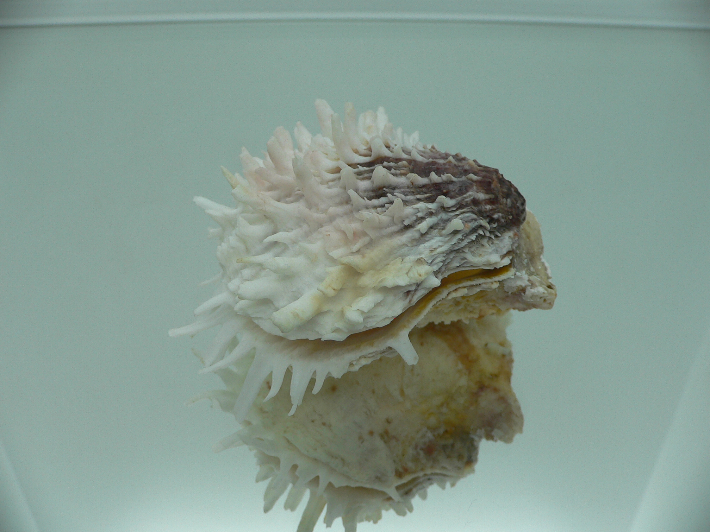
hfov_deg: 52.6
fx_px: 718
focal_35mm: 35
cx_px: 355
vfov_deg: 40.7
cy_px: 266
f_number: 2.8
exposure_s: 1/60
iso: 80
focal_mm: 4.6
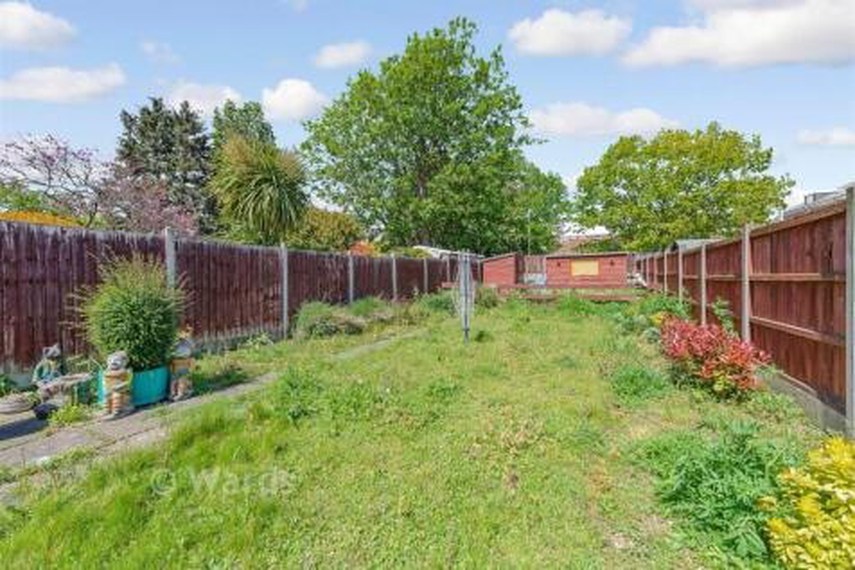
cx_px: 428
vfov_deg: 81.2
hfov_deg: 104.3
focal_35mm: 14
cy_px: 285
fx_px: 332
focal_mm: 14
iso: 640
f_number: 8
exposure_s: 1/1250
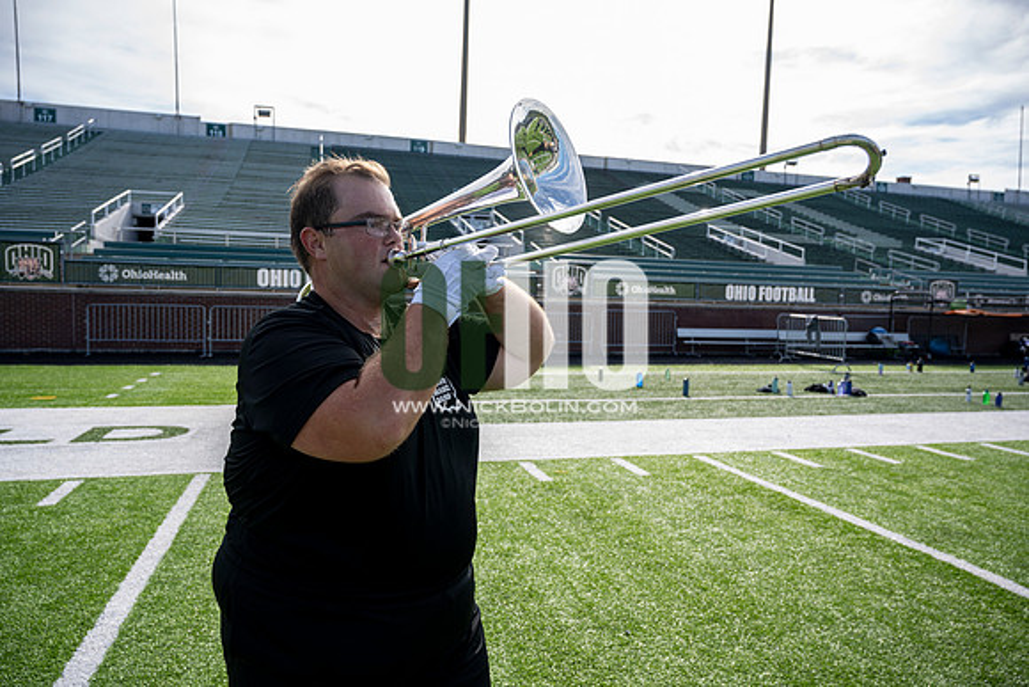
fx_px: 686
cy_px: 344
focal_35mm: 24
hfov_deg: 73.7
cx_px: 514
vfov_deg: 53.2
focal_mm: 24
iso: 80
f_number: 4.5
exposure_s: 1/250
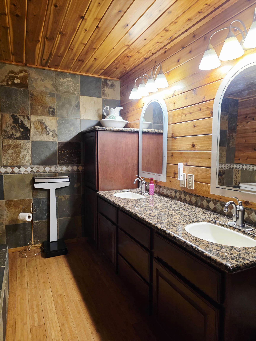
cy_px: 170
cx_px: 128
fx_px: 227
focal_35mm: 23
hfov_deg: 58.9
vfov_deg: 73.9
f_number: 1.7
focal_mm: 6.3
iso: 500
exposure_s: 1/120
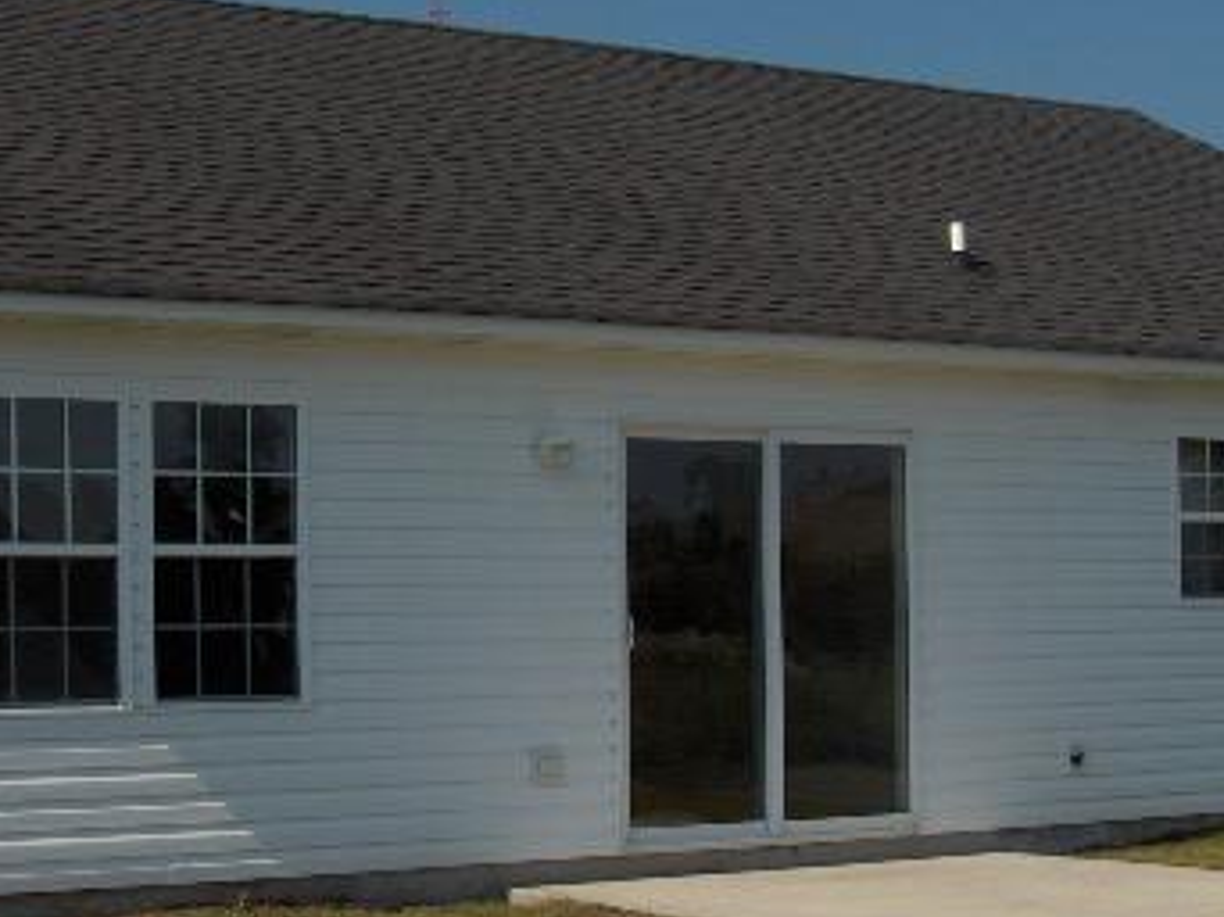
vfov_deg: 20.1
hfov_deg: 26.6
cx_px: 426
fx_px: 2579
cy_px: 552
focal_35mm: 73
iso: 100
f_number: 4.8
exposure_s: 1/943
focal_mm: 8
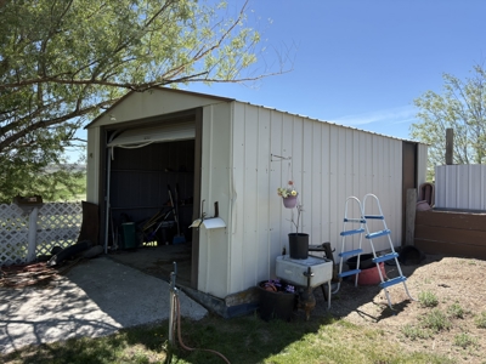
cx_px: 243
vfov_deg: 53.1
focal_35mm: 26
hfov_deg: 67.3
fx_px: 365
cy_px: 182
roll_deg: -1.7
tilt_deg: -0.1
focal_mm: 5.96
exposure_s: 1/1667
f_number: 1.6
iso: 50
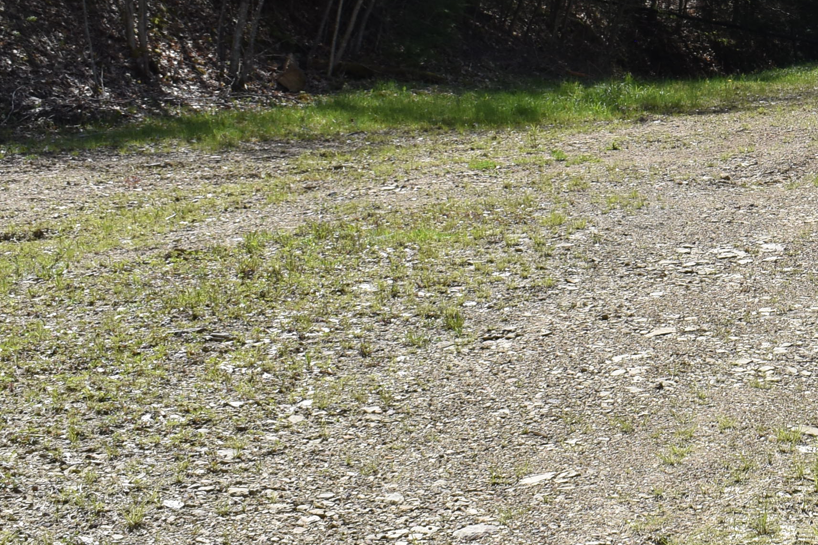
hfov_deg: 18.4
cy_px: 3
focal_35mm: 106
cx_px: 921
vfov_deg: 12.7
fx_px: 2415
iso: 200
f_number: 9
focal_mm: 27
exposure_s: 1/320
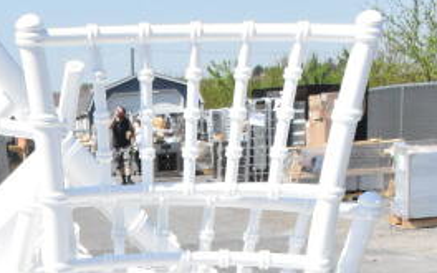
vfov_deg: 10.9
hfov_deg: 19.2
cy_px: 594
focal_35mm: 106
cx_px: 20
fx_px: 1262
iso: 1600
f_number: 14
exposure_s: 1/1250
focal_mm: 20
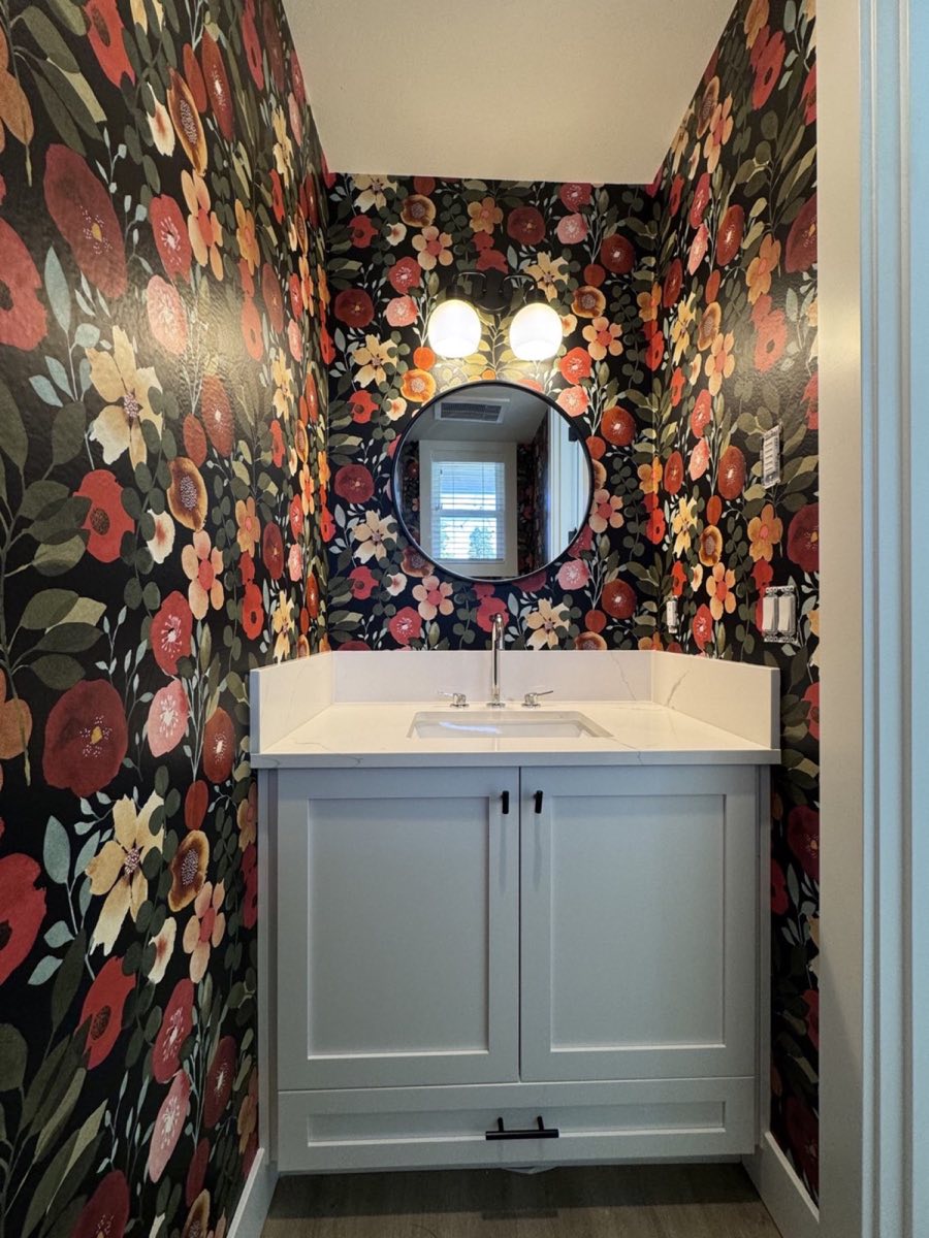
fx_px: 501
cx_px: 464
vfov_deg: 102.1
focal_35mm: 14
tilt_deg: +0.1
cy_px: 619
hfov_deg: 85.7
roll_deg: +0.1
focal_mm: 2.22
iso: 200
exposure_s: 1/120
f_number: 2.2
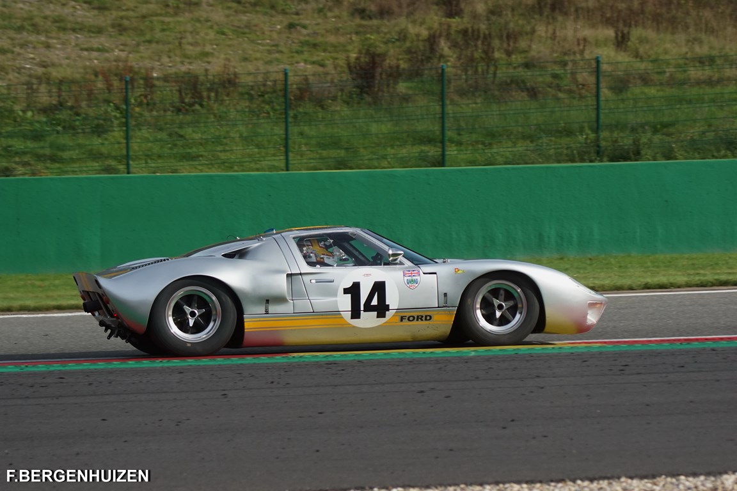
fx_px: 3071
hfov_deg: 13.7
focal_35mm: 150
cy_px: 246
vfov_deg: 9.1
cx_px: 368
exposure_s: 1/2000
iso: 640
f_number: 5
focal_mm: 100
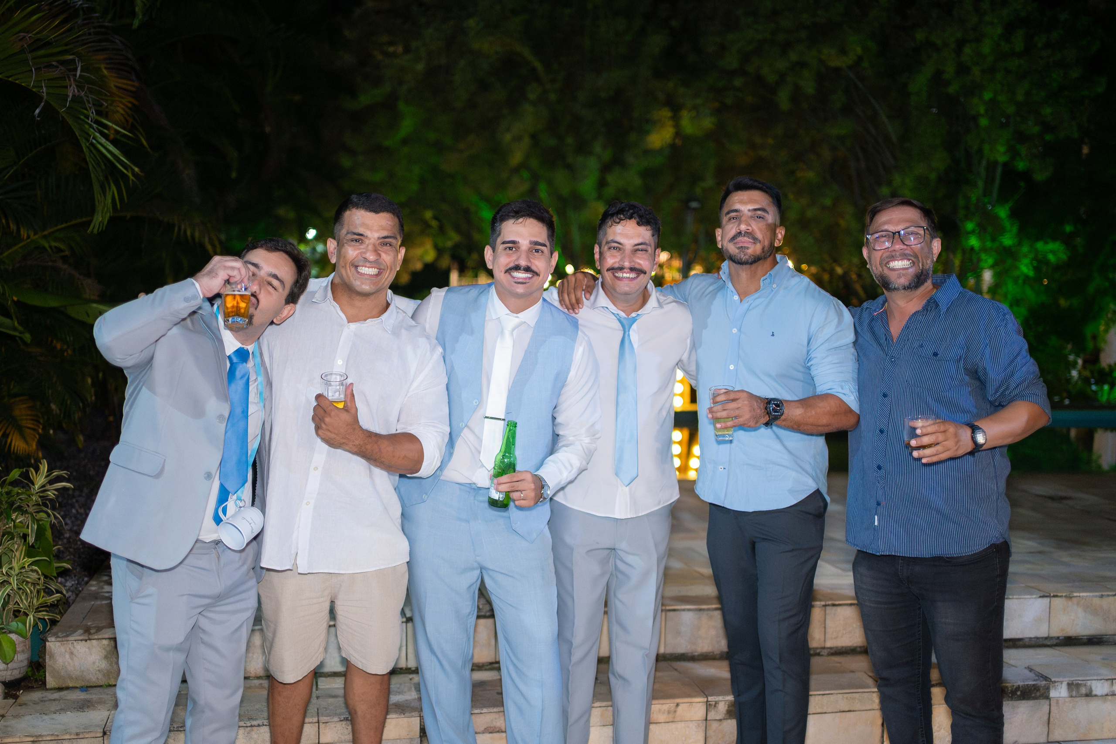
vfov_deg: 35.1
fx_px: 1177
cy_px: 400
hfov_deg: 50.7
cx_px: 543
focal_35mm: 38
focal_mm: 35
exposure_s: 1/640
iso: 3200
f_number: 1.4
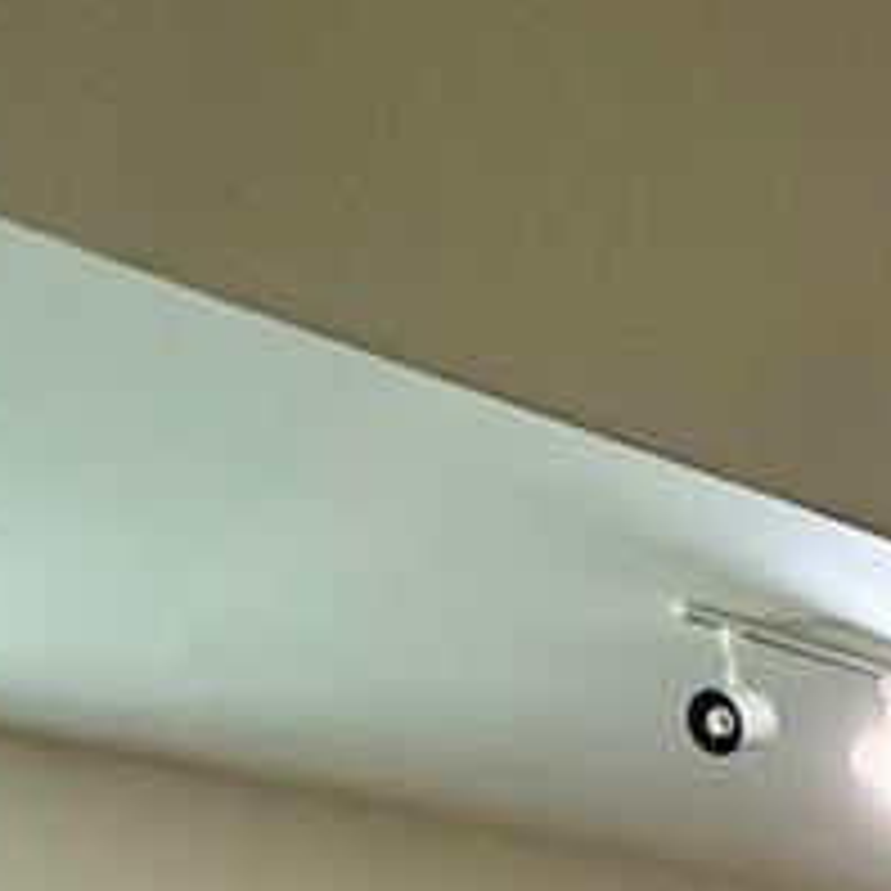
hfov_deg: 22.5
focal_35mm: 64
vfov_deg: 19.3
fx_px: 1864
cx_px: 1305
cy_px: 1652
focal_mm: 2.22
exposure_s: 1/60
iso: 800
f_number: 2.2
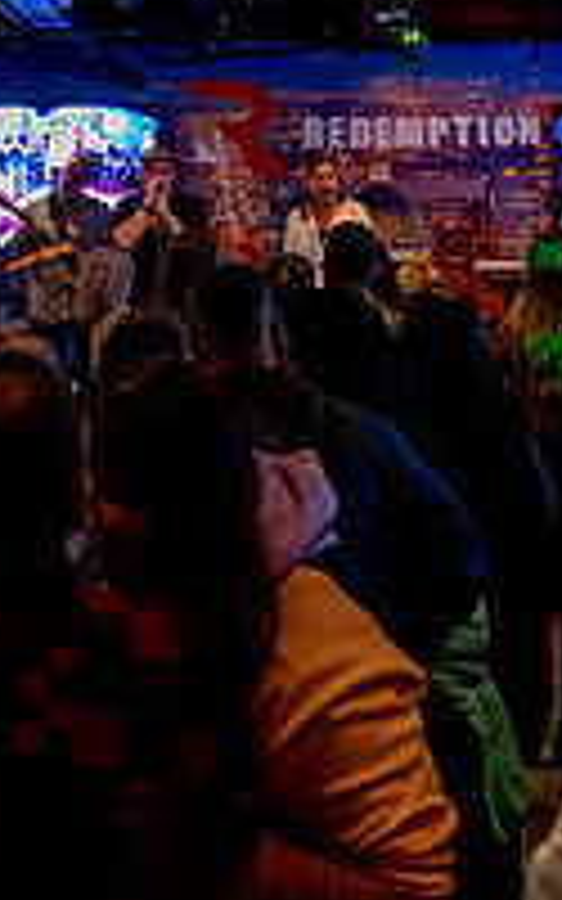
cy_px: -67
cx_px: 203
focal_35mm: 82
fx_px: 2010
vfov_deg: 23.8
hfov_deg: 15.9
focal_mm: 24
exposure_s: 1/40
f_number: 4
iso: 6400
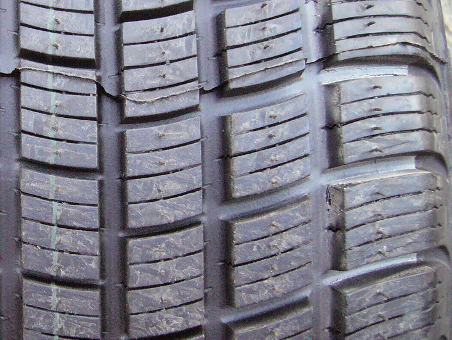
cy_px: 120
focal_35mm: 61
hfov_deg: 30.9
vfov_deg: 24.0
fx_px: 797
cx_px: 94
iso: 400
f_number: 2.8
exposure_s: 1/200
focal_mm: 5.8
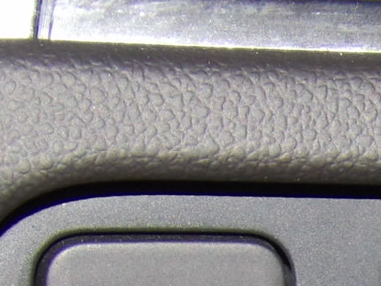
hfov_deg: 4.9
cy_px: 743
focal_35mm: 401
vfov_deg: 3.6
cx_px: 615
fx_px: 4415
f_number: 4.1
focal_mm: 13
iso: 200
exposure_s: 1/100
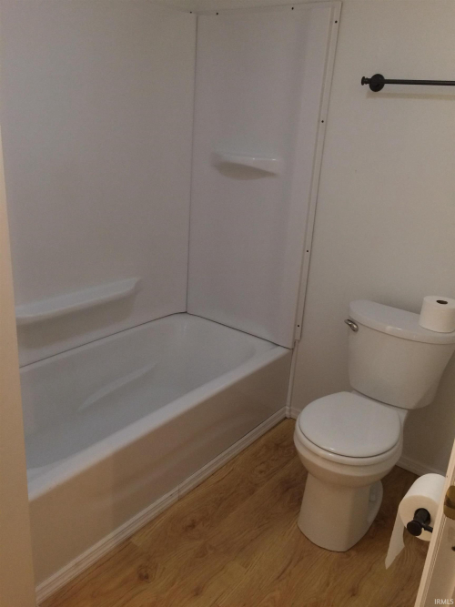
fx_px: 508
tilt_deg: -21.8
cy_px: 304
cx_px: 228
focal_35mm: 29
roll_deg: -3.7
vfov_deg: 61.7
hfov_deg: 48.2
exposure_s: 1/30
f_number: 2.2
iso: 200
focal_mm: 4.15
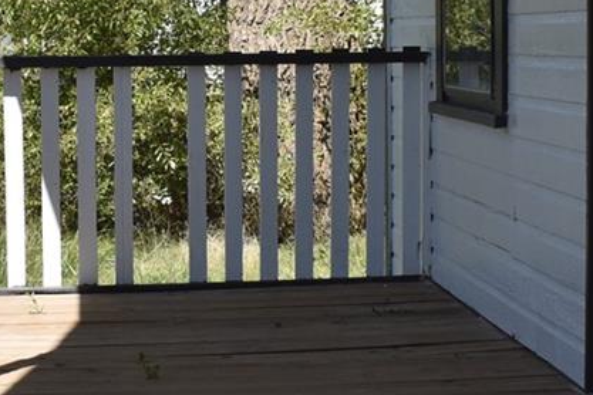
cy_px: 199
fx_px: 1992
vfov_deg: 11.3
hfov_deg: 16.9
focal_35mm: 121
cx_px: 213
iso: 280
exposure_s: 1/3200
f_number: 3.8
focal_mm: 21
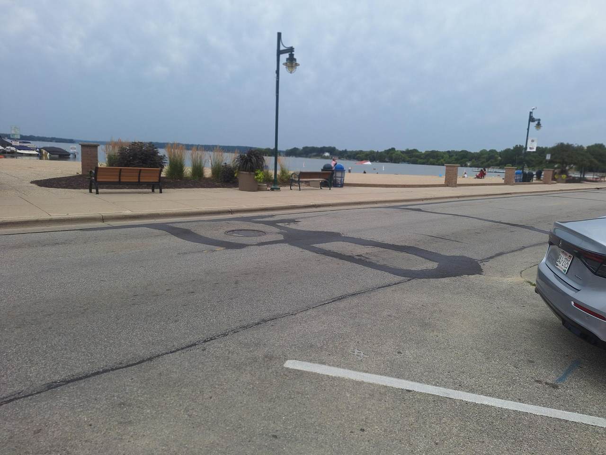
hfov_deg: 73.9
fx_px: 403
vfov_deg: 58.9
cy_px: 228
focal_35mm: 23
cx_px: 303
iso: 40
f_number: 1.8
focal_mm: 5.54
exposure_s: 1/959
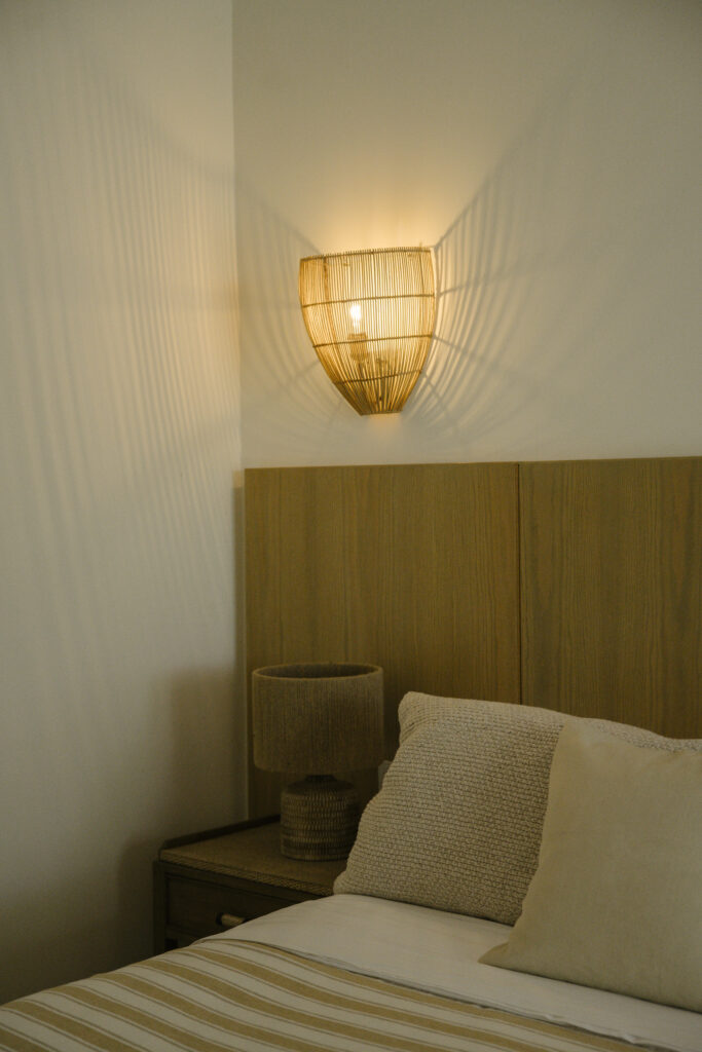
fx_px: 1608
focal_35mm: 55
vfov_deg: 36.2
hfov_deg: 24.6
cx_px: 351
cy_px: 526
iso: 640
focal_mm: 55
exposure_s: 1/800
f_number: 2.8
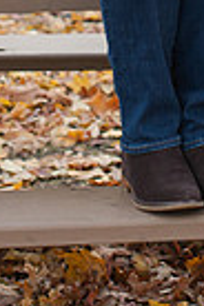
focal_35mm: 247
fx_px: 2099
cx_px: 263
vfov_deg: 8.1
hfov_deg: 5.5
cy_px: -180
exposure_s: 1/400
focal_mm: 50
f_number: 3.5
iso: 1000
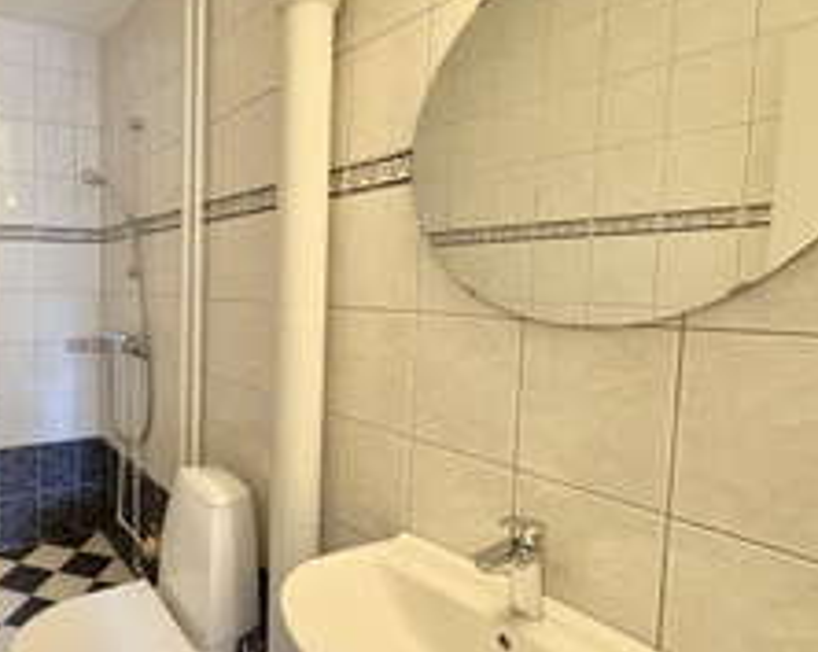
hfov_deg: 65.9
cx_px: 160
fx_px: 556
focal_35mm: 23
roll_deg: +0.4
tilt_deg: -3.9
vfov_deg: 60.8
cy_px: 317
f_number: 2.2
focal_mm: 2.22
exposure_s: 1/50
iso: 400
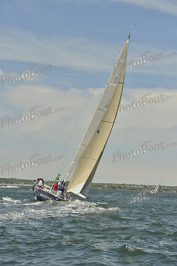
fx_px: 722
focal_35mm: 98
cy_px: 133
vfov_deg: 20.8
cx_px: 88
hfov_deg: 14.0
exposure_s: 1/1600
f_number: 9
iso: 280
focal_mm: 98
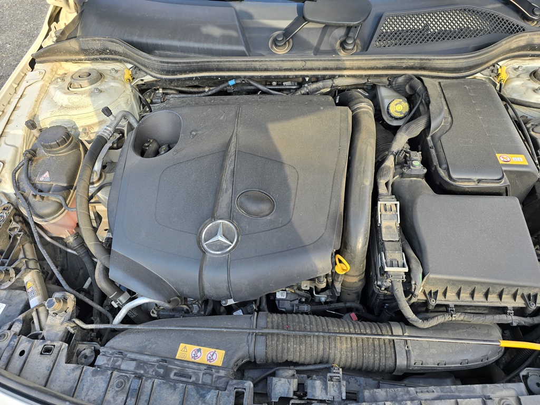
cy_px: 202
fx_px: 359
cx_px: 270
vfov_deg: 58.9
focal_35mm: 23
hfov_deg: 73.9
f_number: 1.7
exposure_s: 1/180
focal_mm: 6.3
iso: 32
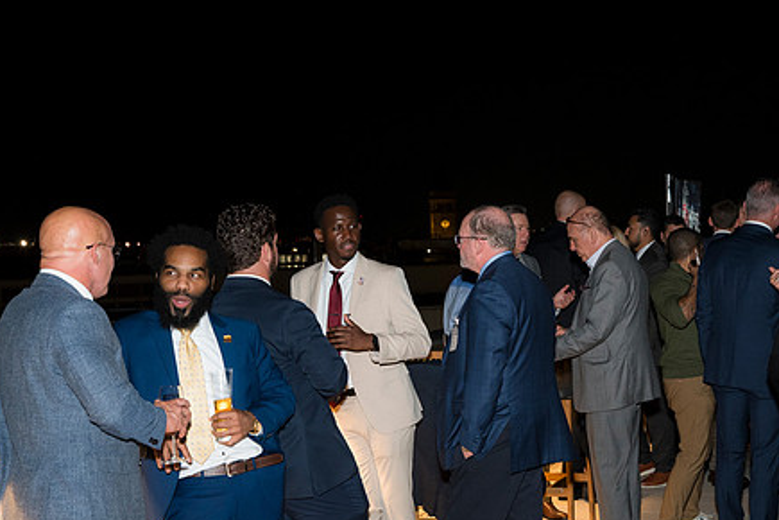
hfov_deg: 31.3
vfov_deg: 21.2
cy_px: 302
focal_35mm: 64
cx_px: 496
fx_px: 1385
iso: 1250
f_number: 5.6
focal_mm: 48
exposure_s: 1/20
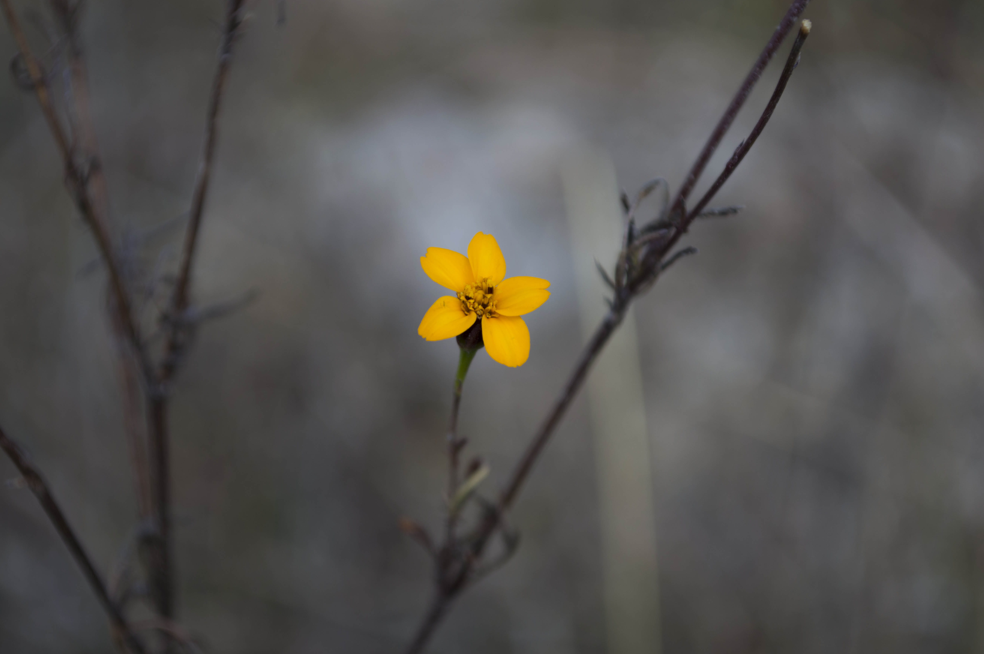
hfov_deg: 21.6
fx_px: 2583
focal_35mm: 95
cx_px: 468
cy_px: 319
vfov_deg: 14.4
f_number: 5.6
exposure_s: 1/125
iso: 100
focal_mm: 55
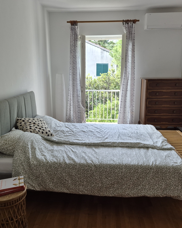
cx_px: 90
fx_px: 202
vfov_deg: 58.8
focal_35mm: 30
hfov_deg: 48.5
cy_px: 114
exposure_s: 1/180
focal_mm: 5.4
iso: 80
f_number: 1.8
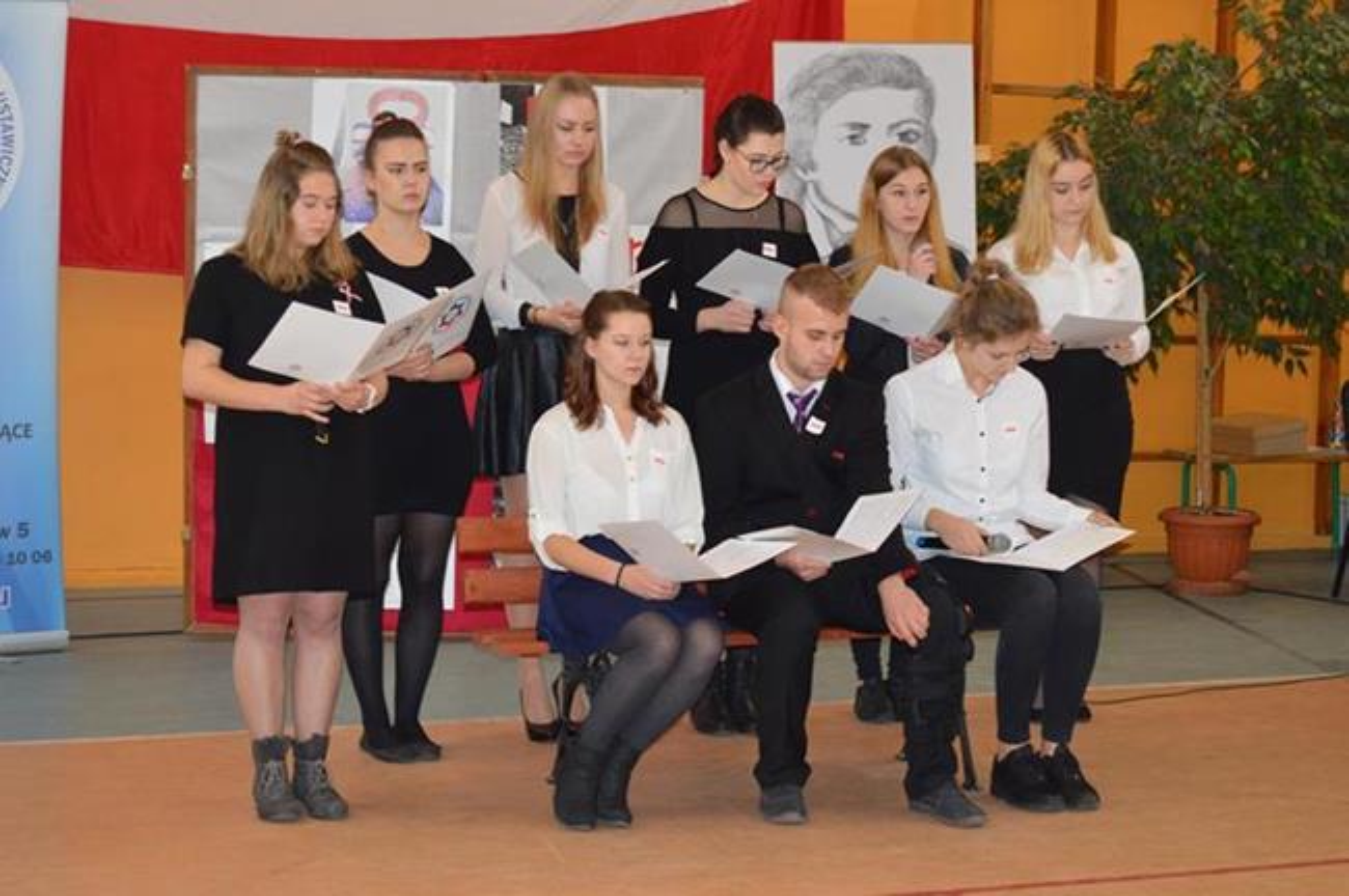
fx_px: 3088
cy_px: 448
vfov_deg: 16.5
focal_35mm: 82
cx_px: 674
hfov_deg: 24.6
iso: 1100
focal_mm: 55
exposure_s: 1/60
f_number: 5.6
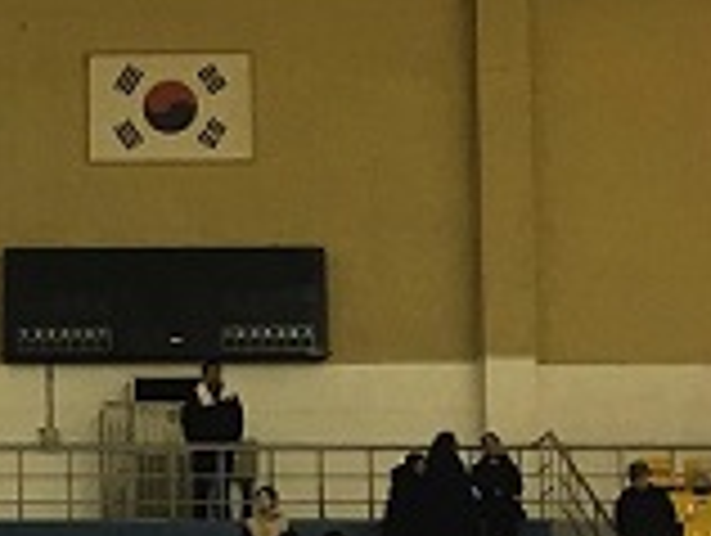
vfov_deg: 12.9
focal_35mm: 110
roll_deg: +0.0
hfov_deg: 17.5
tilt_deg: +7.9
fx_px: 2263
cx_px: 45
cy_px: 748
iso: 80
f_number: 2.2
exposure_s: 1/30
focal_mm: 4.15
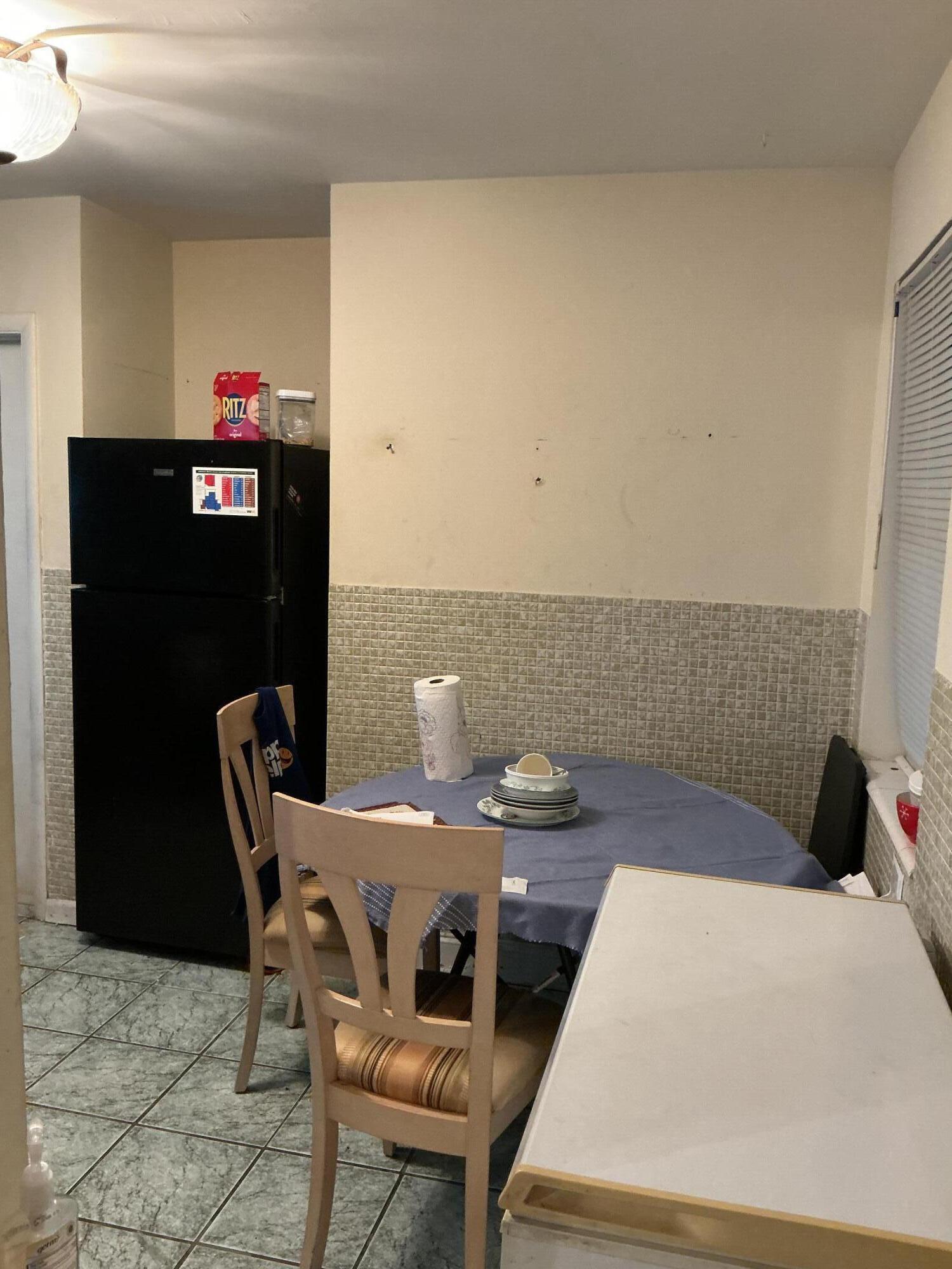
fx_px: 1063
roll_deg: -1.7
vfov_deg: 61.7
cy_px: 634
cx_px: 476
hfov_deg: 48.2
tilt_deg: -7.4
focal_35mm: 29
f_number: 1.8
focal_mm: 3
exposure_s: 1/40
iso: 250
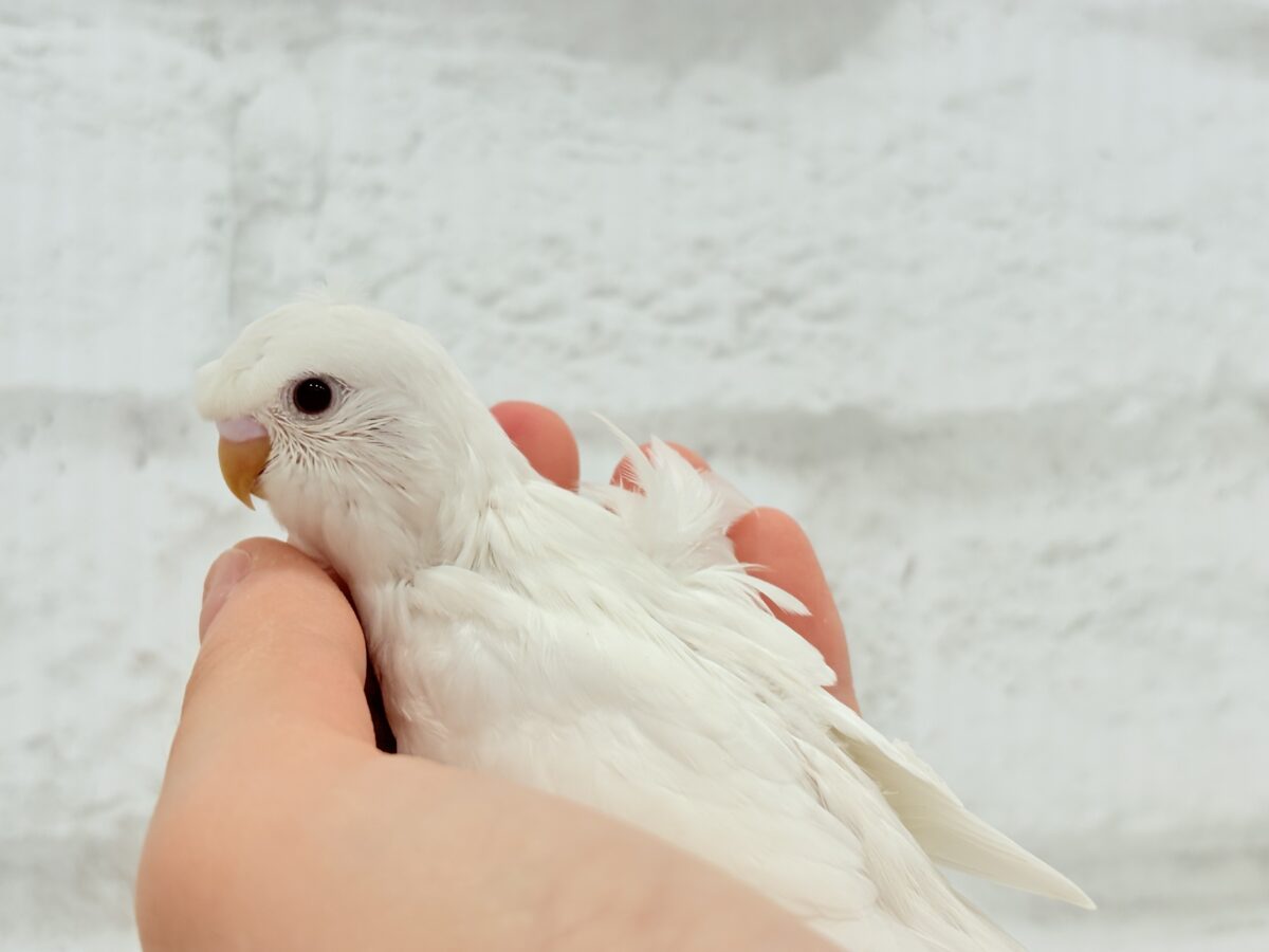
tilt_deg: -0.4
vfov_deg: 28.0
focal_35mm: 52
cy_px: 476
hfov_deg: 36.8
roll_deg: -0.6
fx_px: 1906
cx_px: 634
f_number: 1.6
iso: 64
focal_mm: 5.96
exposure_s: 1/179
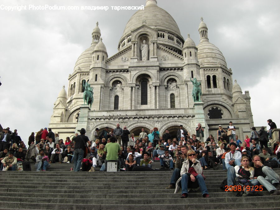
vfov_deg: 37.7
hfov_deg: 49.0
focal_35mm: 38
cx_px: 140
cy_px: 105
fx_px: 307
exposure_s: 1/320
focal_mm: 7.9
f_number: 4
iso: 80
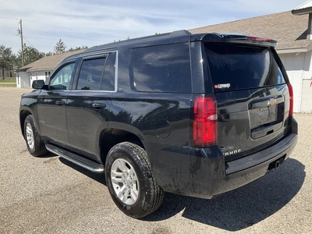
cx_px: 156
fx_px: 261
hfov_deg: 61.7
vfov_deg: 48.2
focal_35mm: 29
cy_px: 117
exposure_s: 1/1279
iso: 25
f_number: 1.8
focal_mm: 3
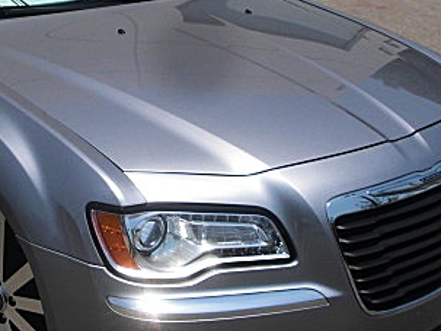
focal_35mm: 76
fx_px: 968
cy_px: 131
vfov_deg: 19.3
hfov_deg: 25.4
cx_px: 114
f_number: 7.9
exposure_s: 1/200
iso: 50
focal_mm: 6.3
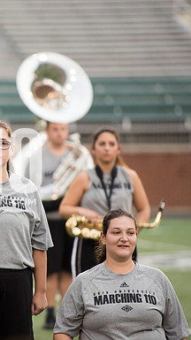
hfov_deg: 3.8
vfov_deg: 6.8
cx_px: -25
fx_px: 2851
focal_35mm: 316
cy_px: 170
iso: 1000
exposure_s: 1/1250
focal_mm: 200
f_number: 2.8
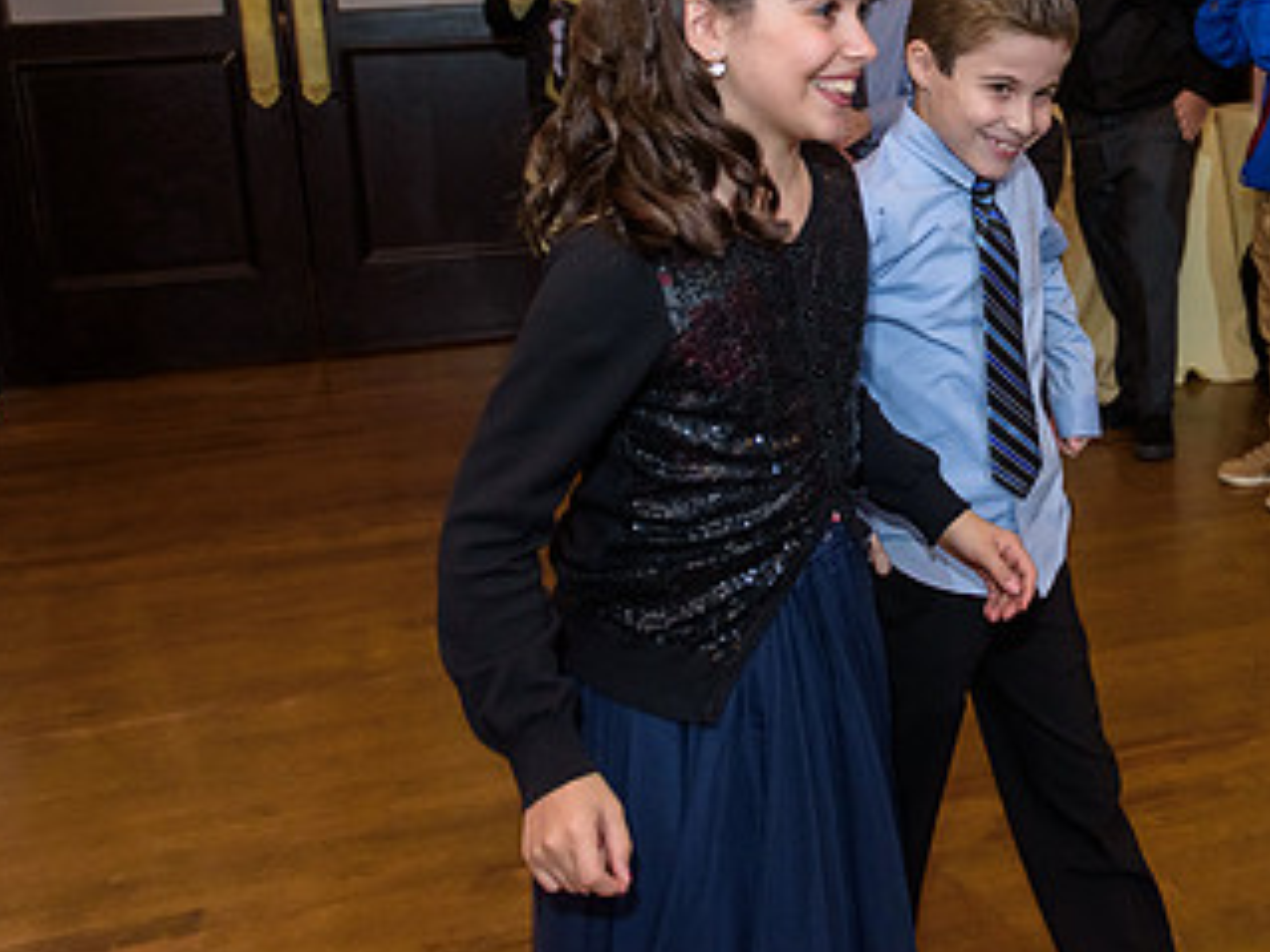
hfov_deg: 42.9
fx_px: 1540
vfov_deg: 33.7
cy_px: 241
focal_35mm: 42
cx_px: 1003
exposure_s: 1/125
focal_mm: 24
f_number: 3.2
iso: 1600
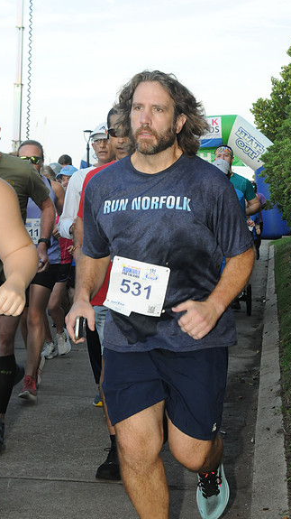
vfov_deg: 27.9
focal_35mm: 76
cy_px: 261
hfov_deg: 15.9
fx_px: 1044
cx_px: 152
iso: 800
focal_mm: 48
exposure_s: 1/250
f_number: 13
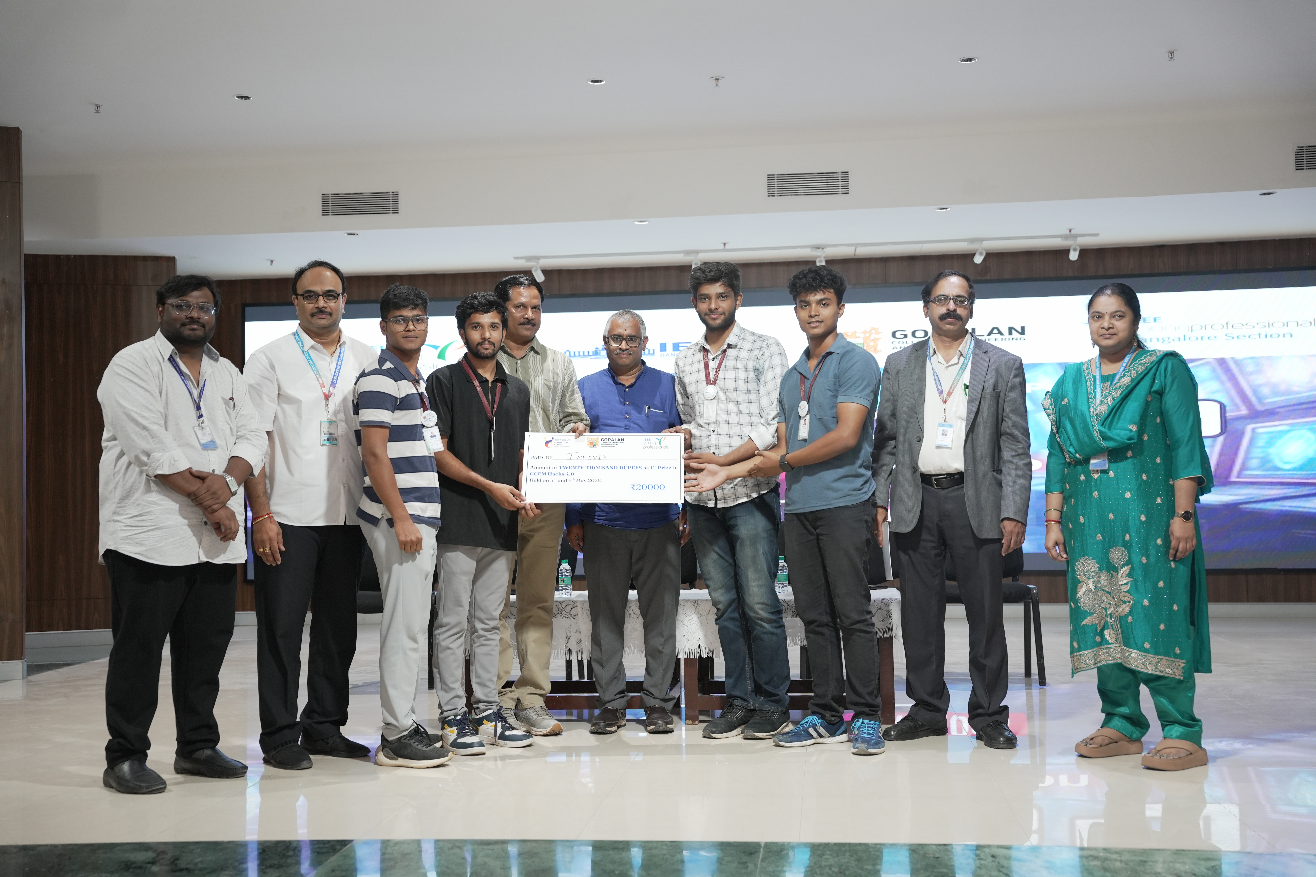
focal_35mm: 42
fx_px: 1521
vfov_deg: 32.2
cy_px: 438
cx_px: 658
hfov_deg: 46.8
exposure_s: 1/200
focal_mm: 41.6
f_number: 2.8
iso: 1250
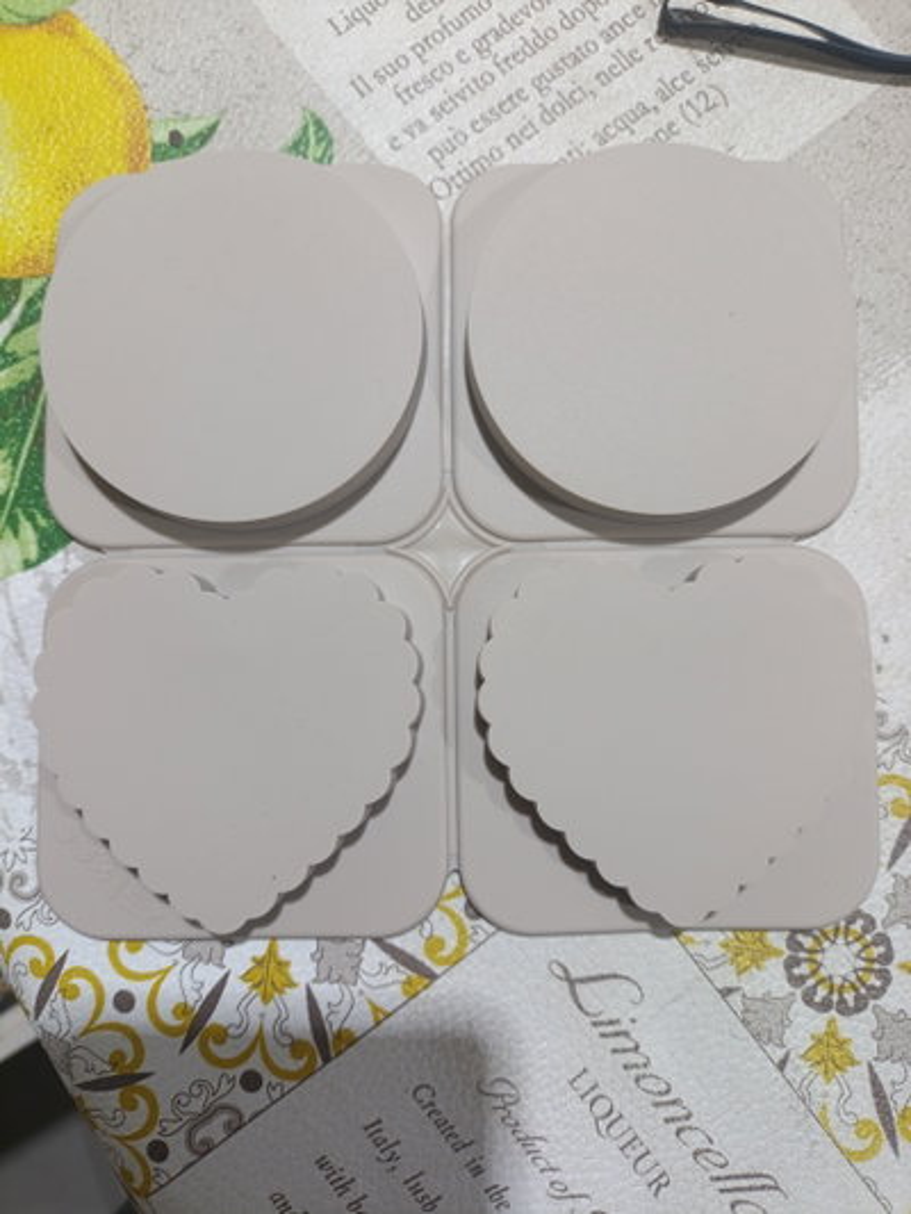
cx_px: 456
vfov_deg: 69.4
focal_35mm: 25
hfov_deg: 54.9
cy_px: 607
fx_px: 877
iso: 320
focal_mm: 4.71
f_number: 1.7
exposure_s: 1/33.3
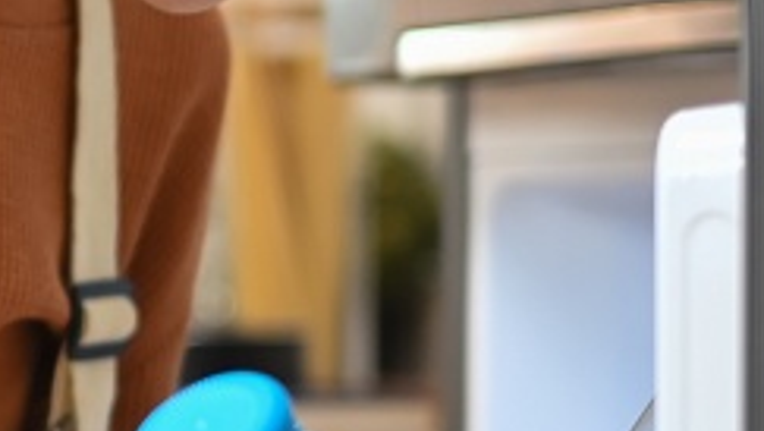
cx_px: -371
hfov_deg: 10.1
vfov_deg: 5.9
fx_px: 4196
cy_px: 198
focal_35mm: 207
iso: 800
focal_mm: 40
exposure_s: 1/250
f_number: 2
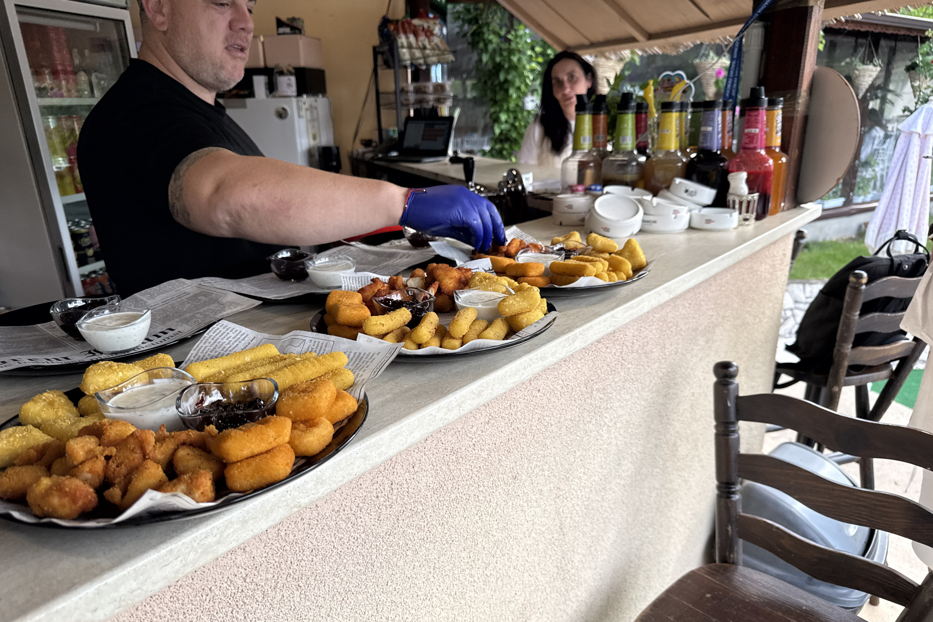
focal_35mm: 25
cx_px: 466
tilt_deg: -18.0
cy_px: 349
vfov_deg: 51.2
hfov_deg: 71.5
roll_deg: +0.8
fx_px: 648
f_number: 1.78
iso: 80
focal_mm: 6.76
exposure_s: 1/464
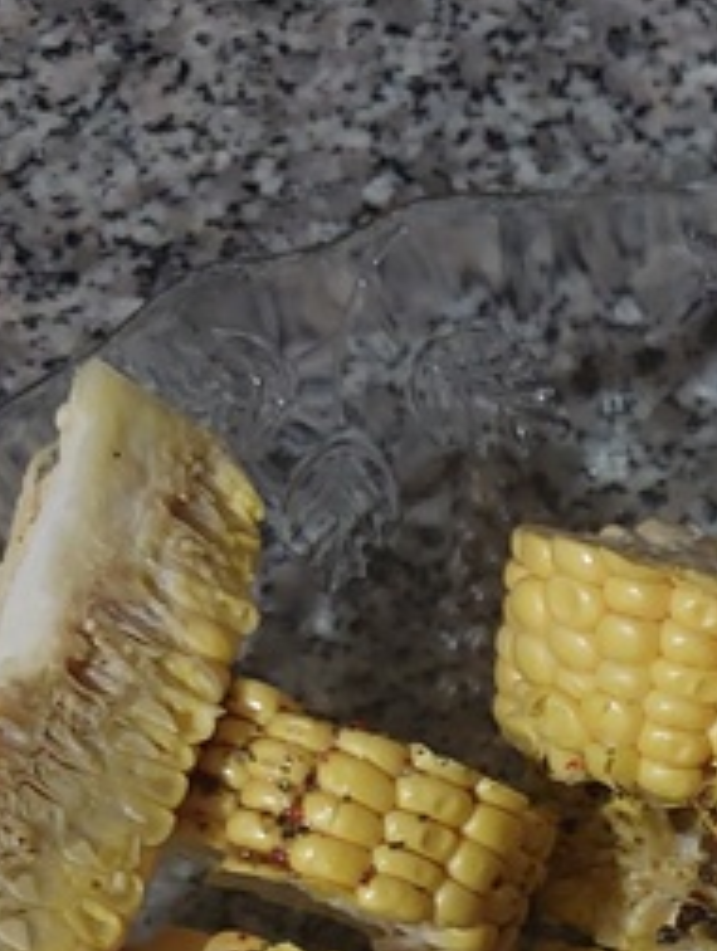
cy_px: 1053
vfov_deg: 22.4
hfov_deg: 17.2
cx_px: 860
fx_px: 2257
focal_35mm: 82
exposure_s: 1/25
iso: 400
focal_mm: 4.6
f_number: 1.8
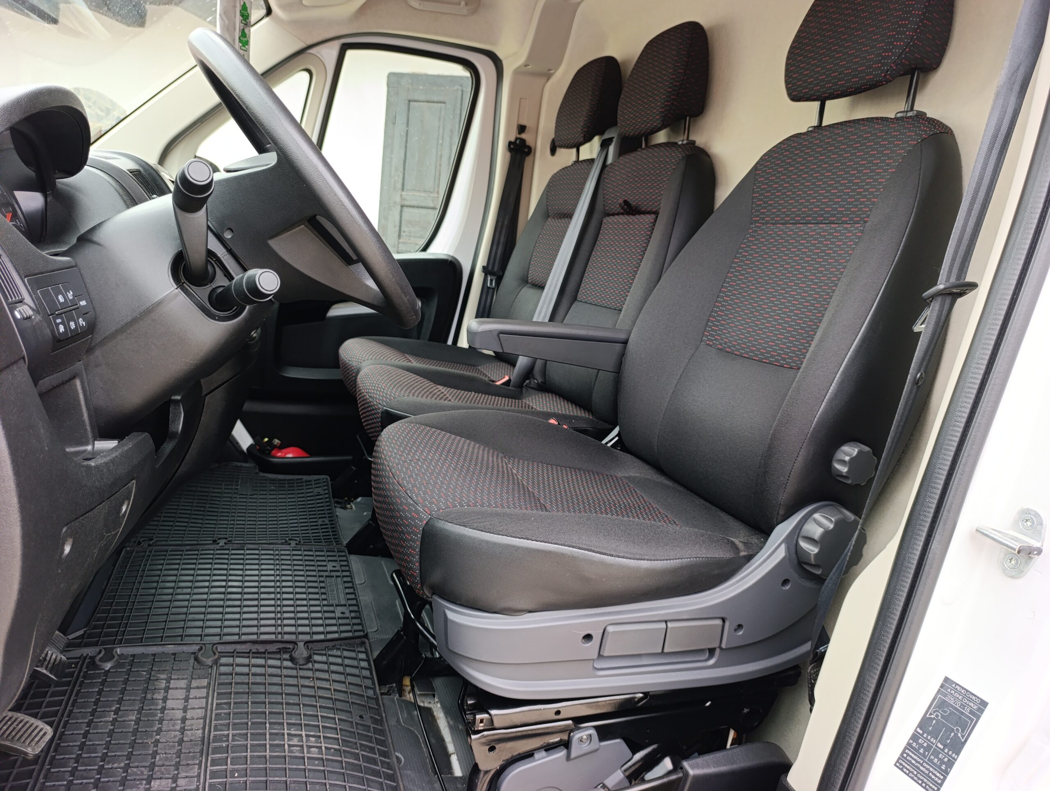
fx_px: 699
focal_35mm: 23
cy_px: 396
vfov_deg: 59.0
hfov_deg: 73.8
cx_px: 525
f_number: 1.6
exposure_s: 1/100
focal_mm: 6.14
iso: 320
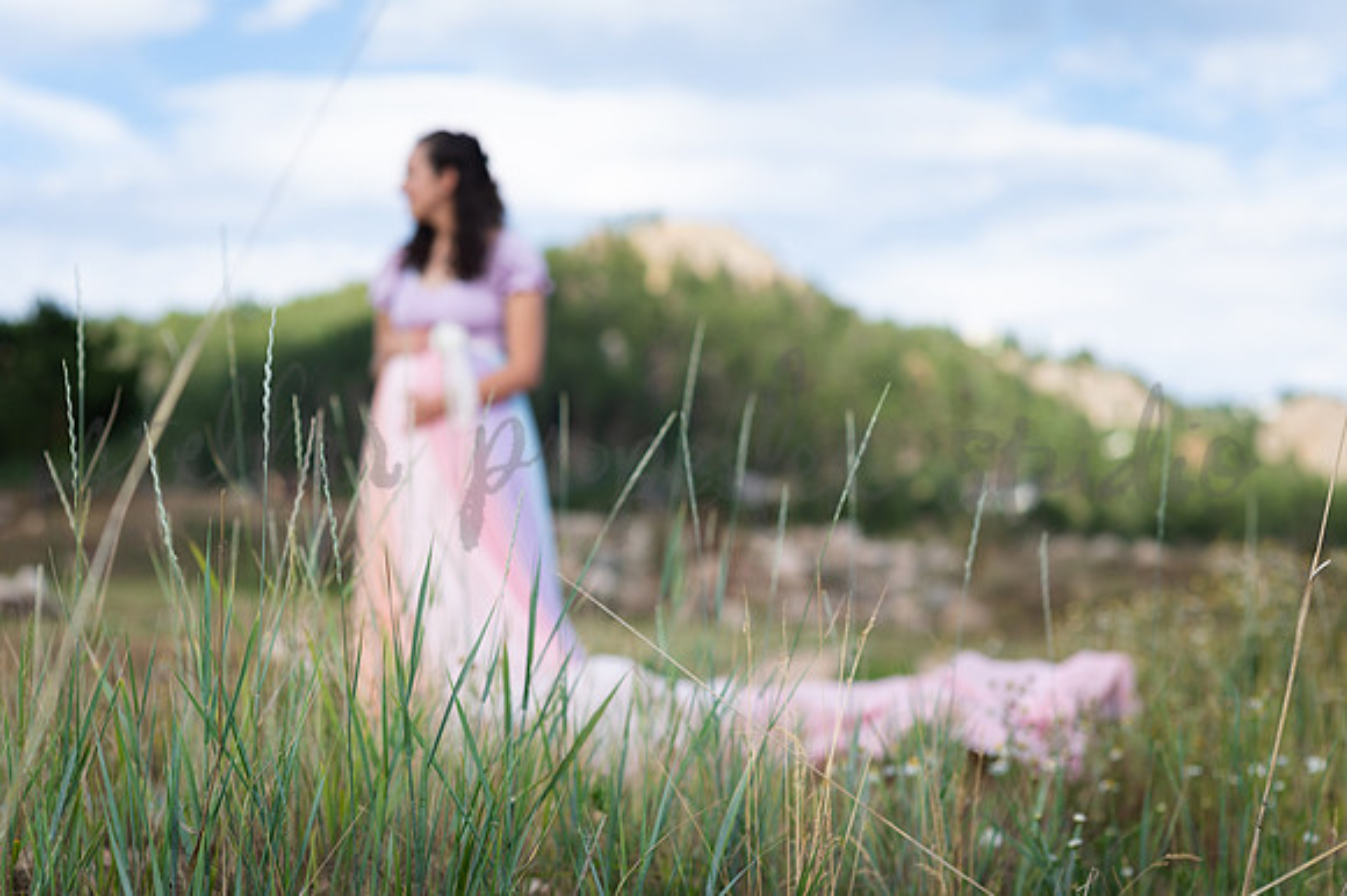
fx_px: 3220
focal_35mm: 86
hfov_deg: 23.6
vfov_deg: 15.8
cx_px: 674
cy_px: 448
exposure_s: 1/800
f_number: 4
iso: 125
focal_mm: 85
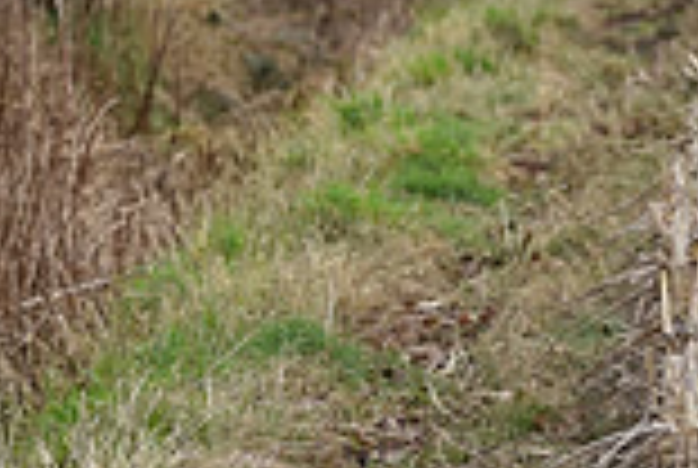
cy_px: -382
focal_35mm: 634
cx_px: -468
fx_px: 12316
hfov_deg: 3.2
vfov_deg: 2.2
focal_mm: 170
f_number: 5.6
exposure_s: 1/1250
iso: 1000
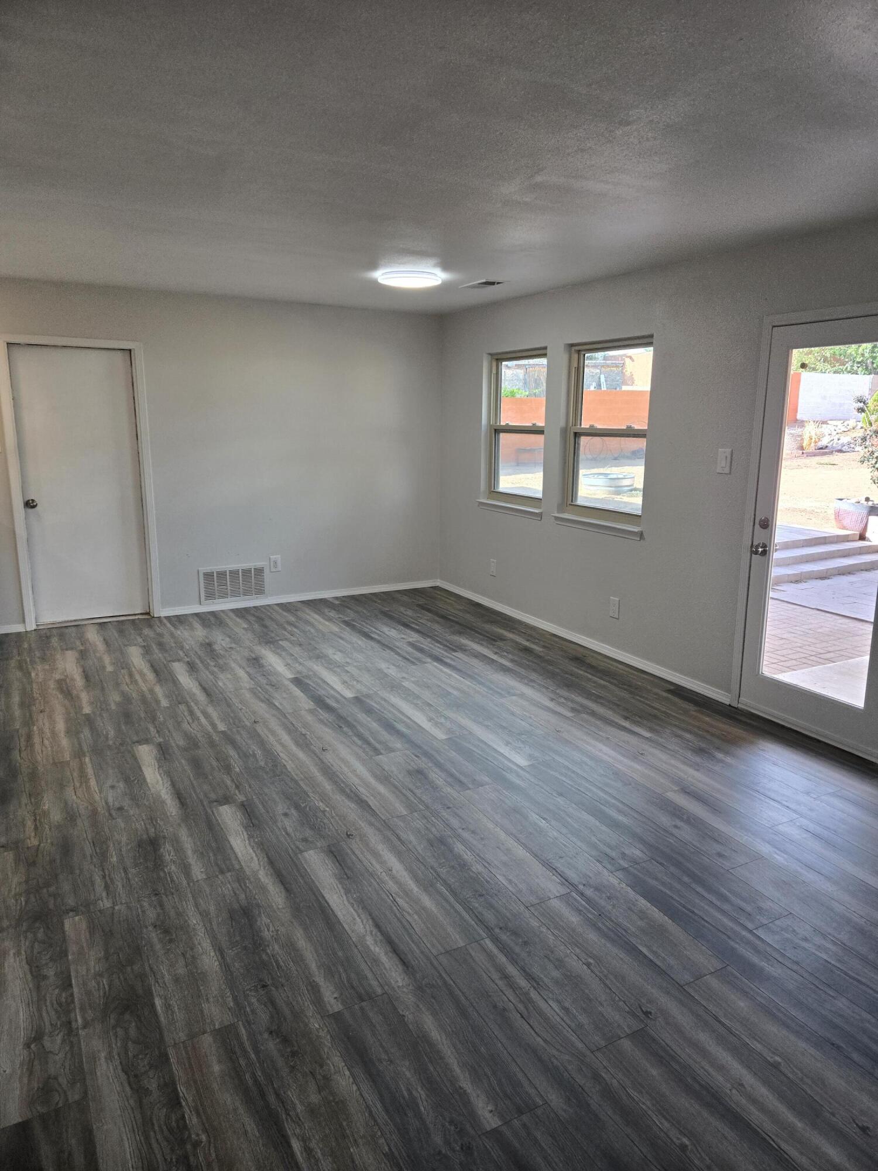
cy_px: 586
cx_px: 439
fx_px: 778
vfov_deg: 73.9
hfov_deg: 58.9
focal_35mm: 23
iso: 100
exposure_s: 1/180
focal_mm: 5.4
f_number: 1.8
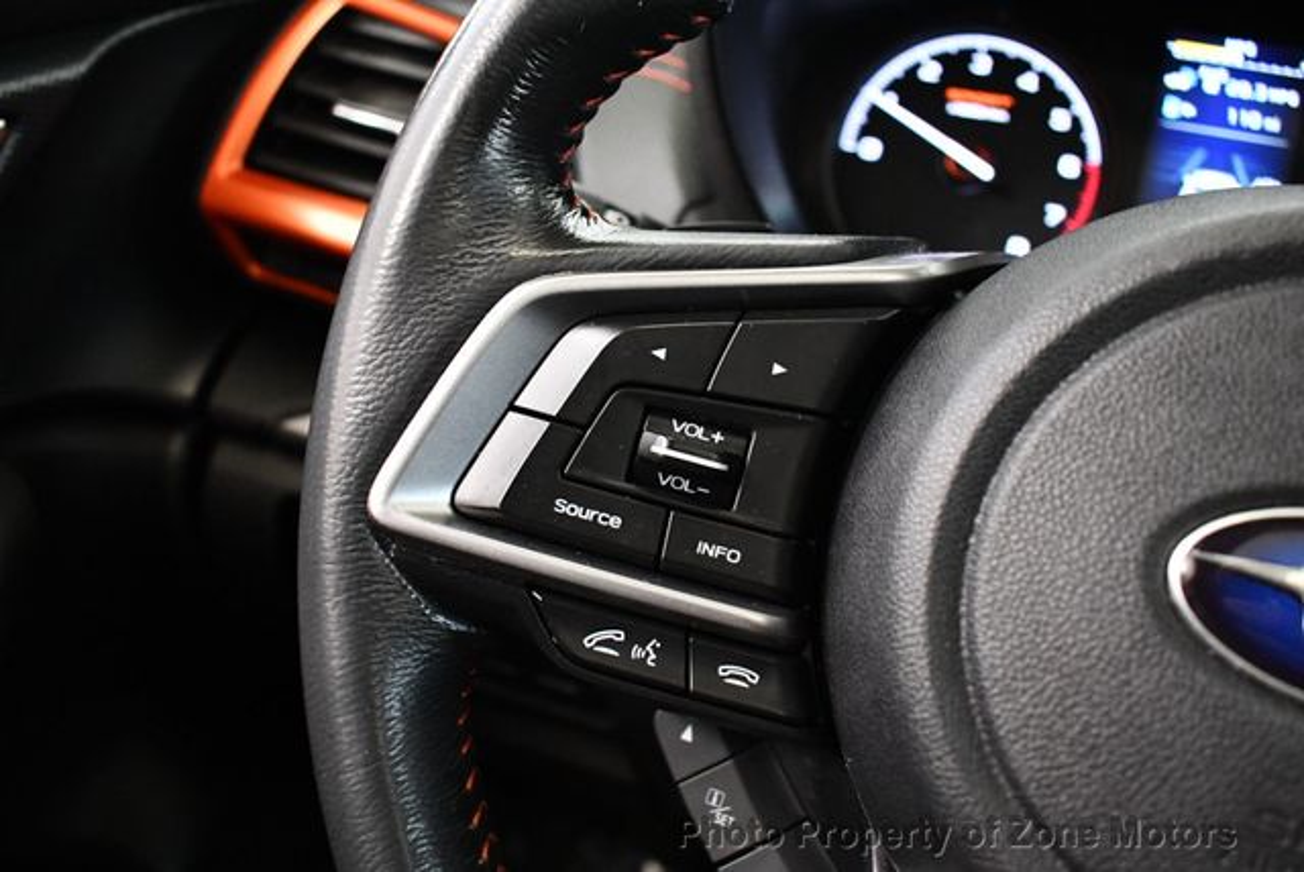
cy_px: 436
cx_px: 652
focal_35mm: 36
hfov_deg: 53.1
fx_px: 1305
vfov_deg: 36.9
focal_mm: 18
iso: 3200
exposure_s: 1/100
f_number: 3.5
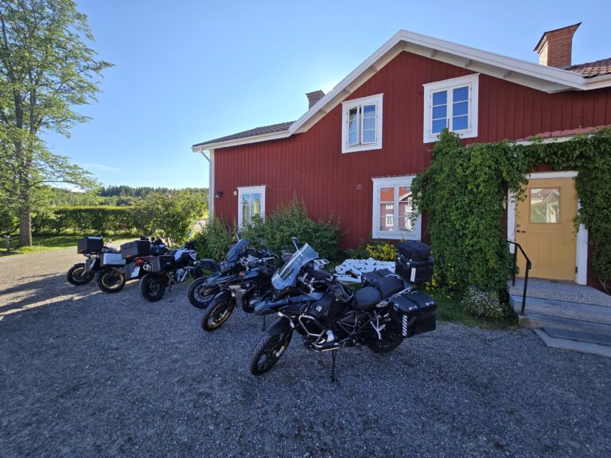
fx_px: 229
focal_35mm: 13
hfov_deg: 106.2
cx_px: 306
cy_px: 229
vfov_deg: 89.9
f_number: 2.2
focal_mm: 2.2
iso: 50
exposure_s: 1/917
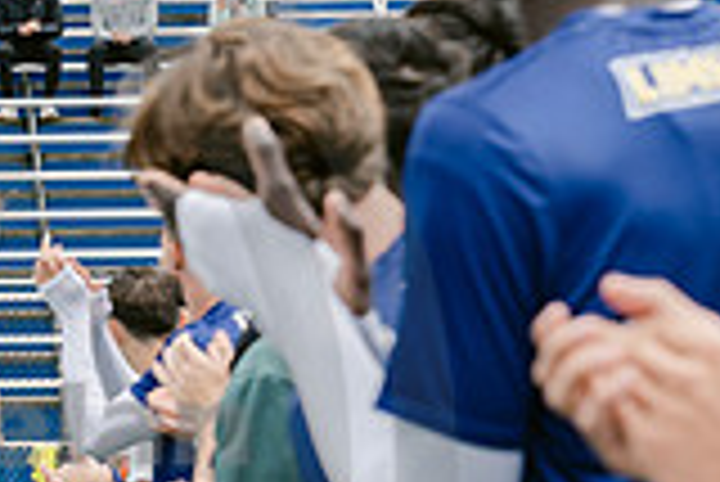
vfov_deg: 6.1
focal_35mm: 225
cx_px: -342
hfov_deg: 8.9
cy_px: 475
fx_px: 4504
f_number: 5.6
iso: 400
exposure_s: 1/500
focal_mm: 62
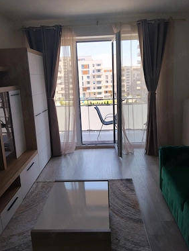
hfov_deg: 45.5
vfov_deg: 58.3
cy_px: 128
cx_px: 95
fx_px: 225
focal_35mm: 31
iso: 50
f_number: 1.8
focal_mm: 3.96
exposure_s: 1/196
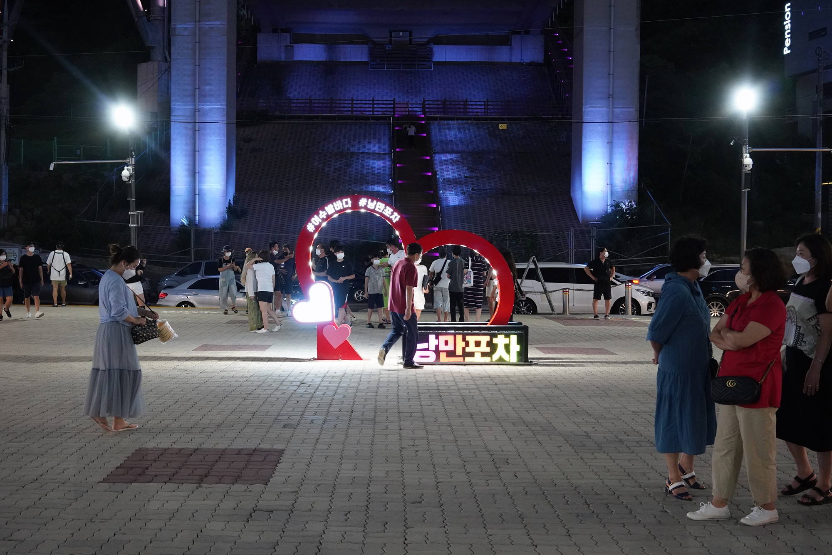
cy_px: 278
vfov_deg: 37.9
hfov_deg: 54.4
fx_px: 809
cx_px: 416
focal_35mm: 35
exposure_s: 1/100
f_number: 5.6
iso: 5000
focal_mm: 35
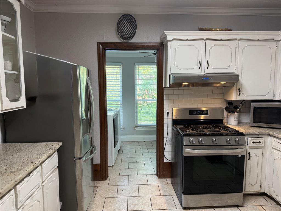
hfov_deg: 71.6
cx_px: 140
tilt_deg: -4.1
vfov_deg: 56.8
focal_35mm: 24
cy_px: 106
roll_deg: +0.5
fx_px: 195
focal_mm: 6.76
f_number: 1.78
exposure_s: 1/120
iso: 200
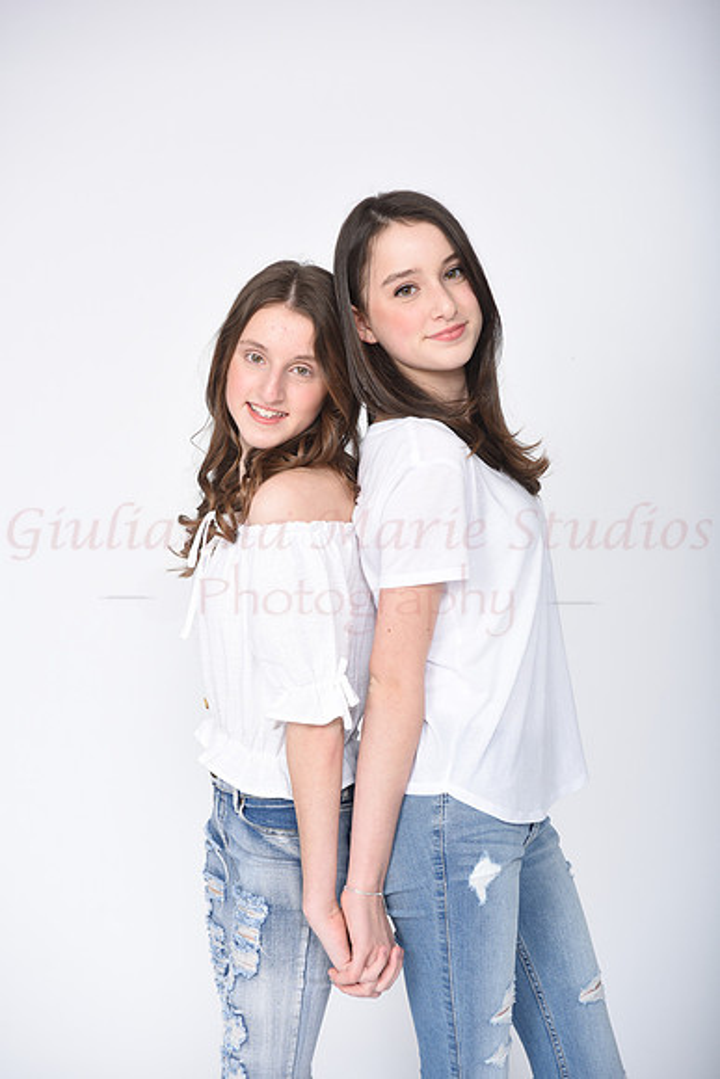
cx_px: 360
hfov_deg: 24.6
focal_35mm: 55
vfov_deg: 36.2
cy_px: 540
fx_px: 1649
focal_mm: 55
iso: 160
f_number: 7.1
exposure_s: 1/250
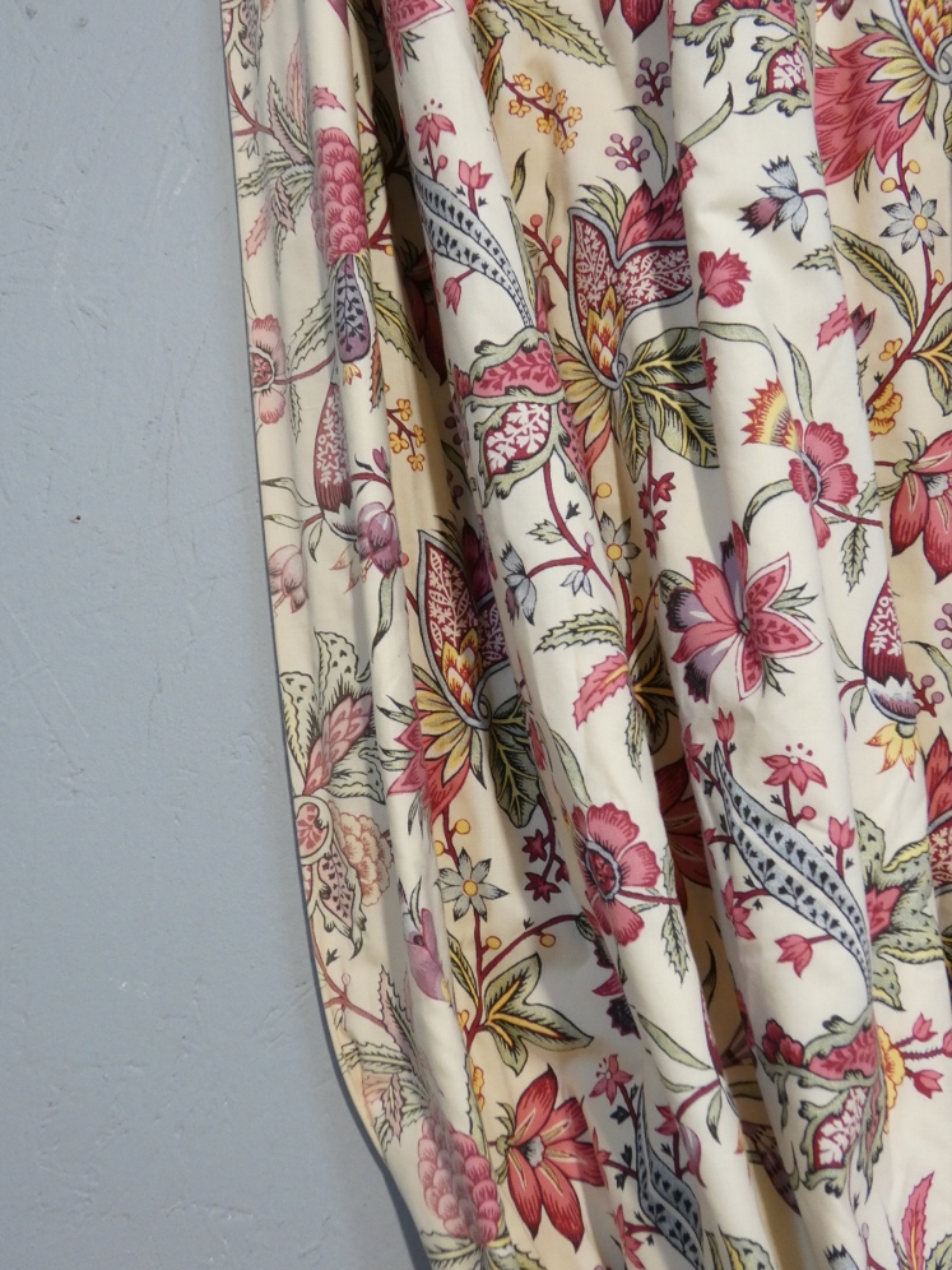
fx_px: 1320
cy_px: 650
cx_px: 466
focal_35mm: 36
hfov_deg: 39.7
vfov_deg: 51.3
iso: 400
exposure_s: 1/80
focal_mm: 6.2
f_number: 3.4
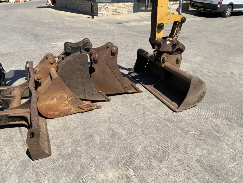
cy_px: 92
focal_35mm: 29
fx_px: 204
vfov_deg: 48.2
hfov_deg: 61.7
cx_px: 122
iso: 16
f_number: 1.8
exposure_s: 1/1912
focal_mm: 3
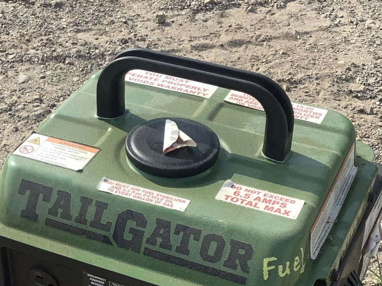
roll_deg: +0.4
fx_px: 861
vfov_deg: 18.5
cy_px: 276
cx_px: 146
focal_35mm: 78
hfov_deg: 25.0
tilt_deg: -43.7
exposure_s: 1/727
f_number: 2.4
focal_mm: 3.3
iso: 25
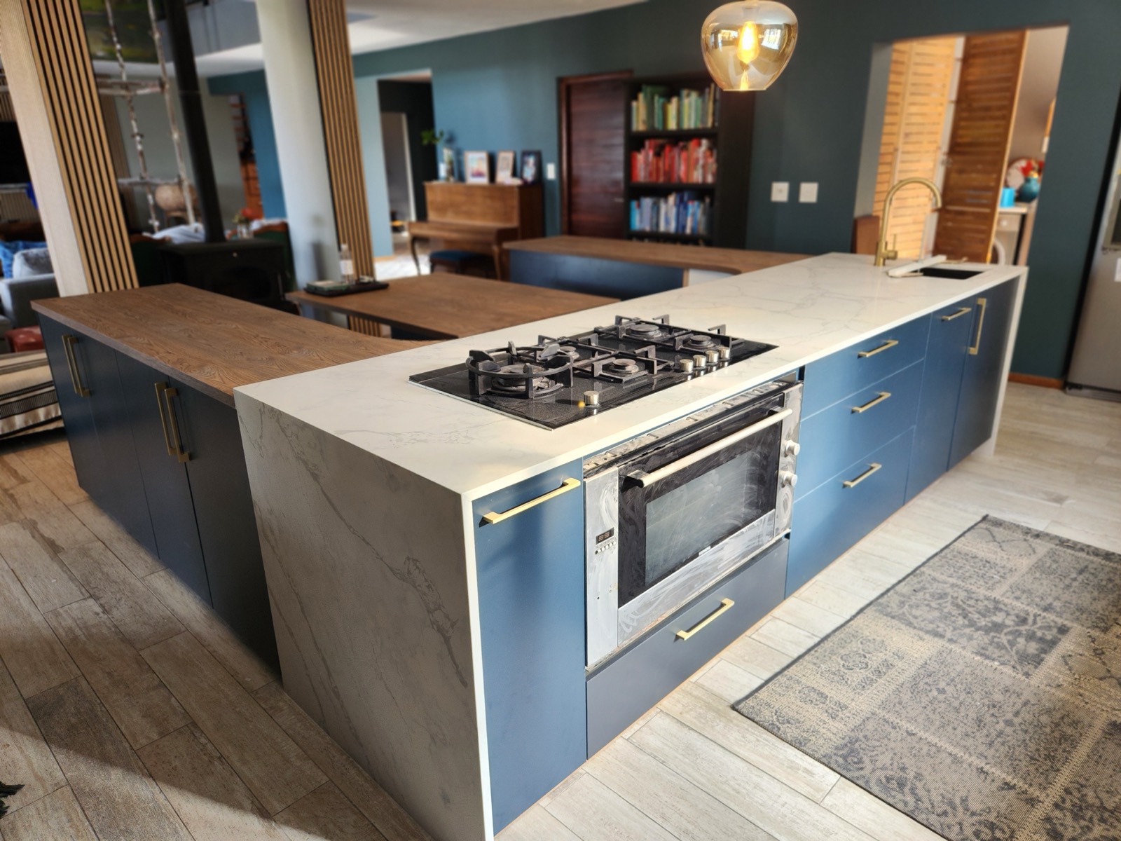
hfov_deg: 73.9
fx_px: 745
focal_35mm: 23
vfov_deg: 58.9
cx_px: 560
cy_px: 420
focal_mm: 5.4
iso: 125
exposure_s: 1/100
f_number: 1.8
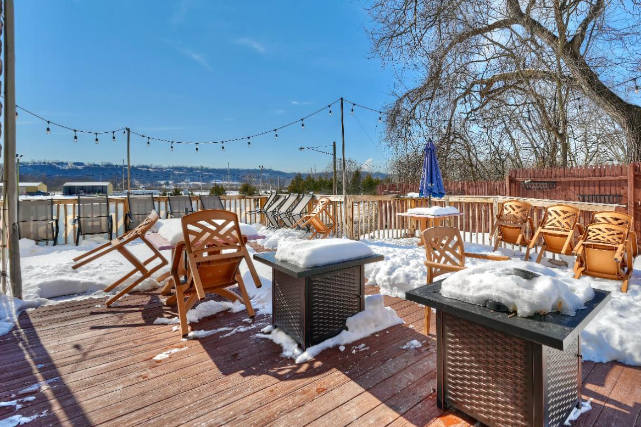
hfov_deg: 89.0
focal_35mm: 18
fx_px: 320
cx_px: 382
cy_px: 186
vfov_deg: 67.1
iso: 100
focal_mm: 14
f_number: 11
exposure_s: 1/125
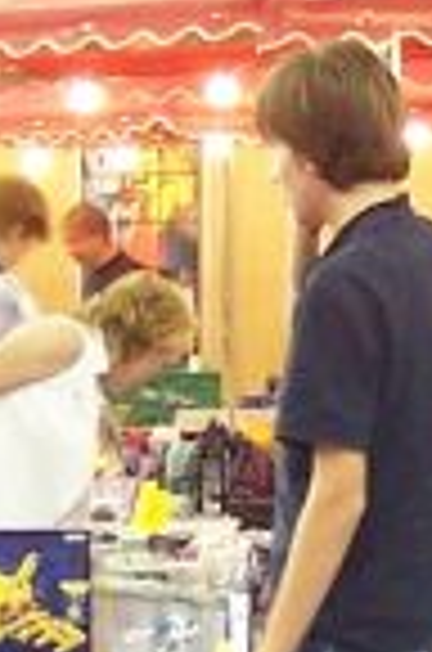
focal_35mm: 280
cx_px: 414
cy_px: 616
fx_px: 5064
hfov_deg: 4.9
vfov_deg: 7.3
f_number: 2.8
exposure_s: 1/4
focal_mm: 6.3
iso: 140
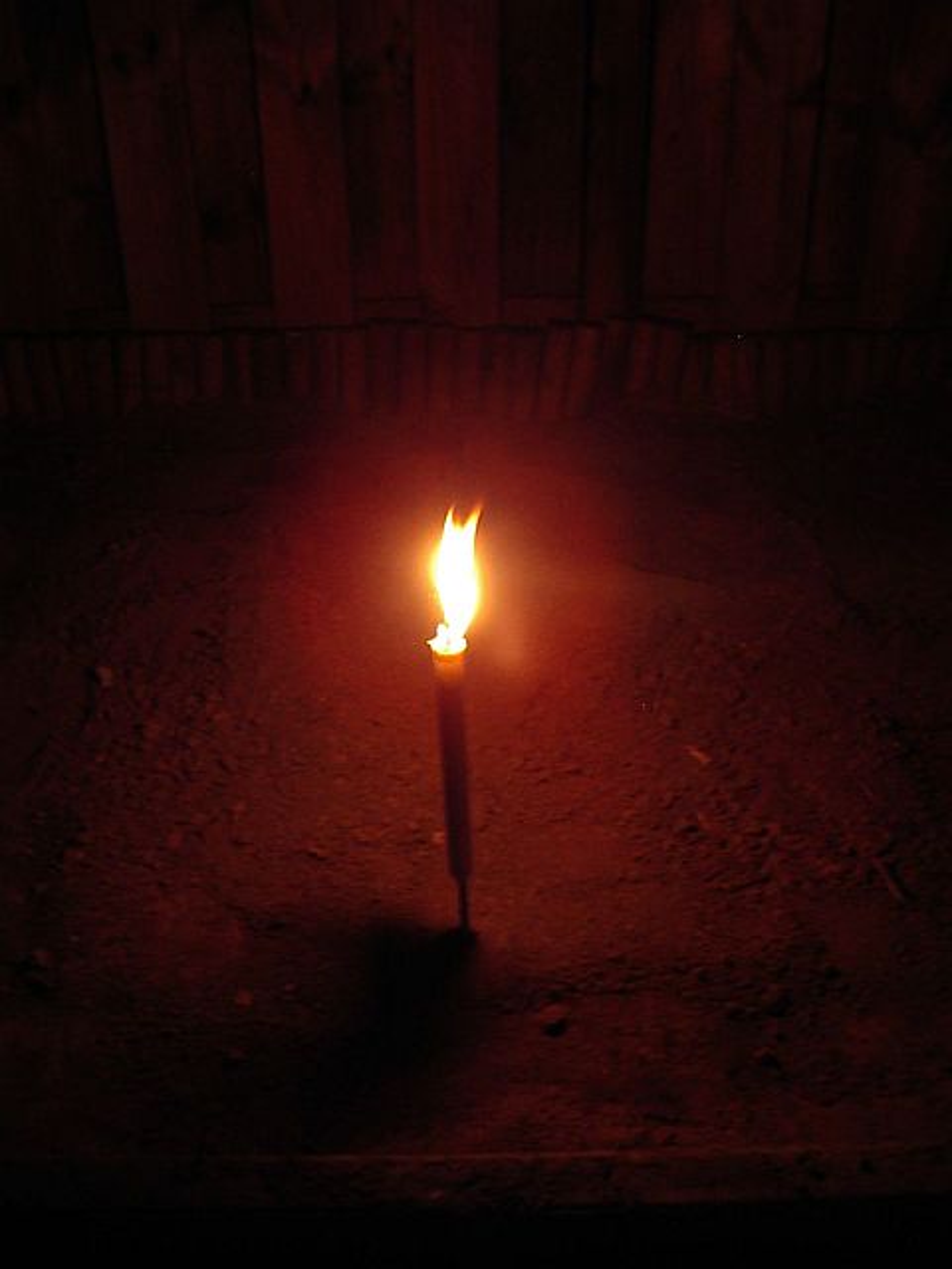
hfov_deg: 37.7
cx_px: 476
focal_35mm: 38
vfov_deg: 49.0
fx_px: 1393
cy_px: 634
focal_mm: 5.8
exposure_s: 1/4
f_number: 2.6
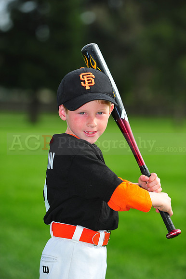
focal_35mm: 200
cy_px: 140
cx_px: 93
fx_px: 1552
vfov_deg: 10.3
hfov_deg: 6.9
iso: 400
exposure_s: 1/2000
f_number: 4.5
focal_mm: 200
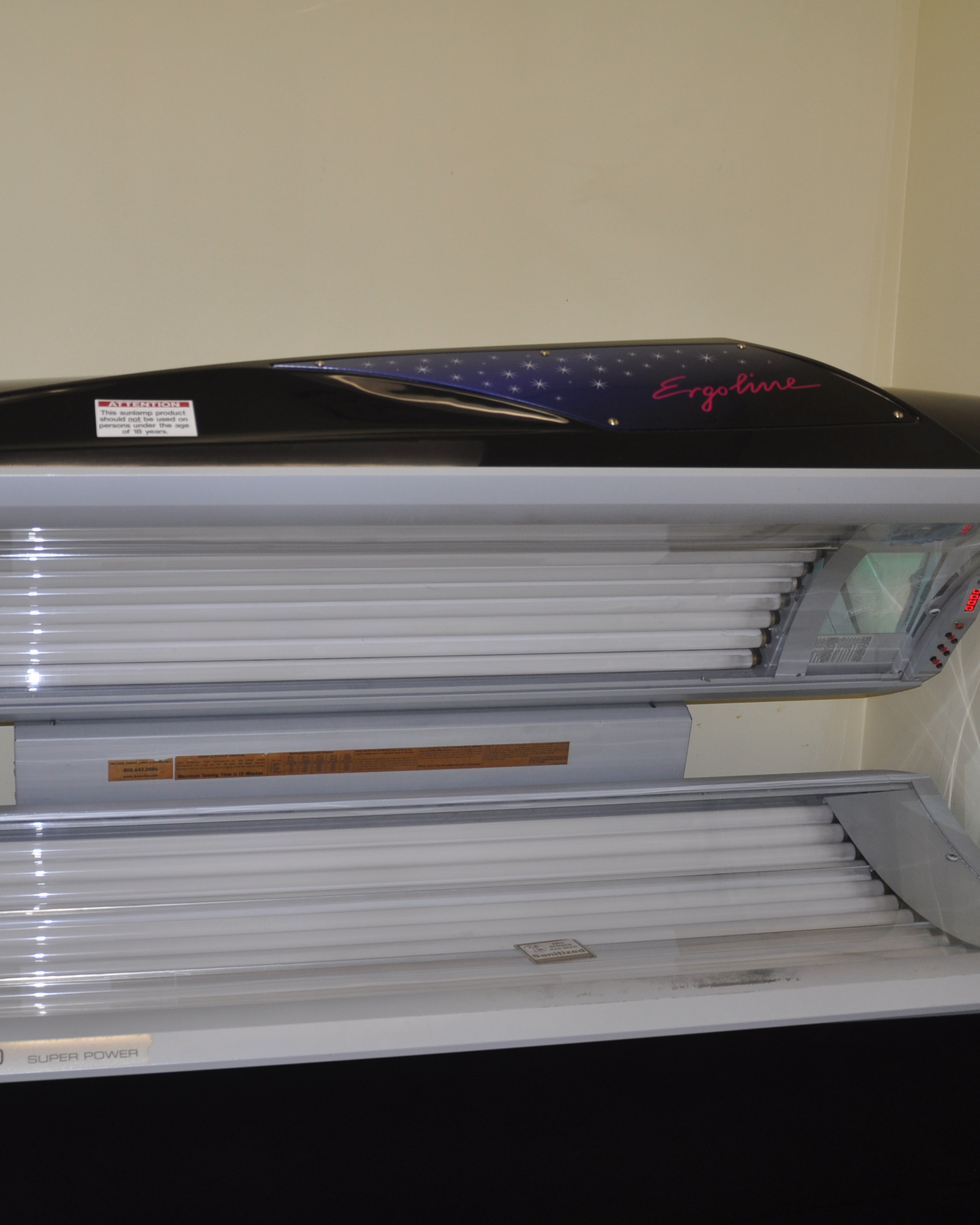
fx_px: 1621
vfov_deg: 41.4
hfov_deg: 33.4
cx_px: 347
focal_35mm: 45
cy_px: 610
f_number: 3.8
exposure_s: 1/60
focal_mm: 21
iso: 320
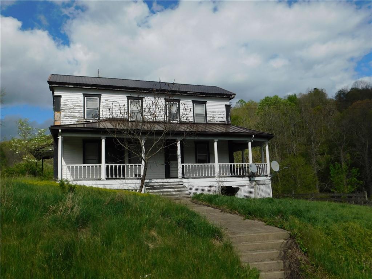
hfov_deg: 60.0
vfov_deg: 46.8
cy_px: 140
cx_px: 186
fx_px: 322
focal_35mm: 30
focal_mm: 5.3
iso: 125
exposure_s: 1/800
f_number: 6.4
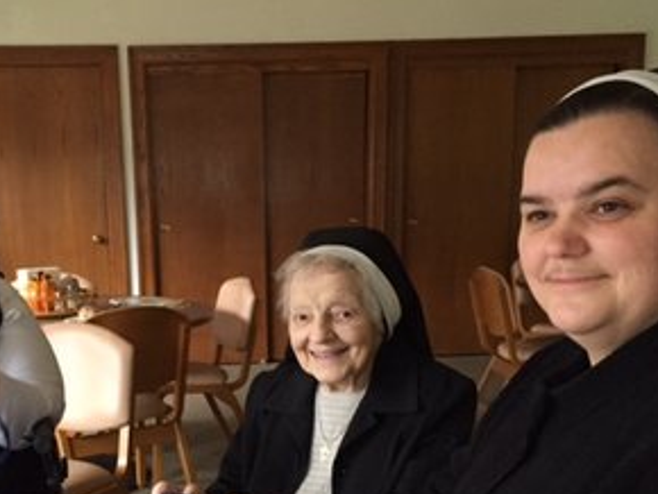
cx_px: 236
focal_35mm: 48
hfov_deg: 39.3
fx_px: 913
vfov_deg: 29.7
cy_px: 390
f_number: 2.2
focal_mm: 4.15
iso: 250
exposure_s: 1/30
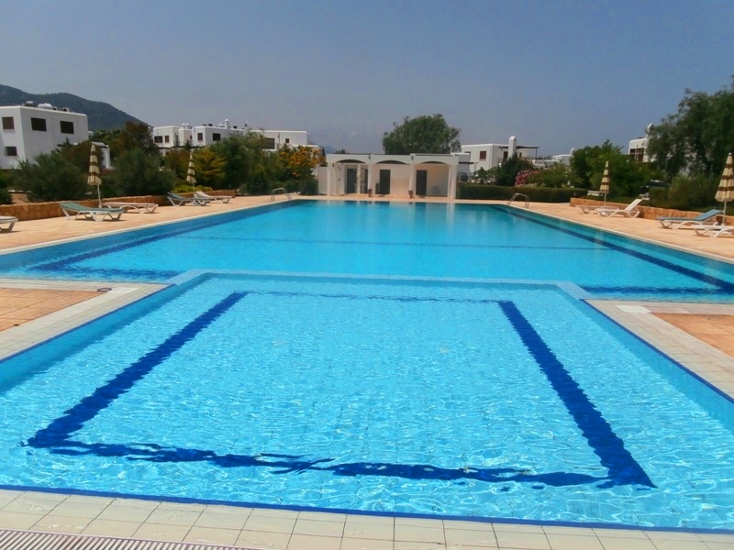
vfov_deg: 56.8
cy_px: 275
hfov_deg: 71.6
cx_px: 367
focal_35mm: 24
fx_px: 509
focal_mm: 4.2
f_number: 7.9
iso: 100
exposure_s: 1/800
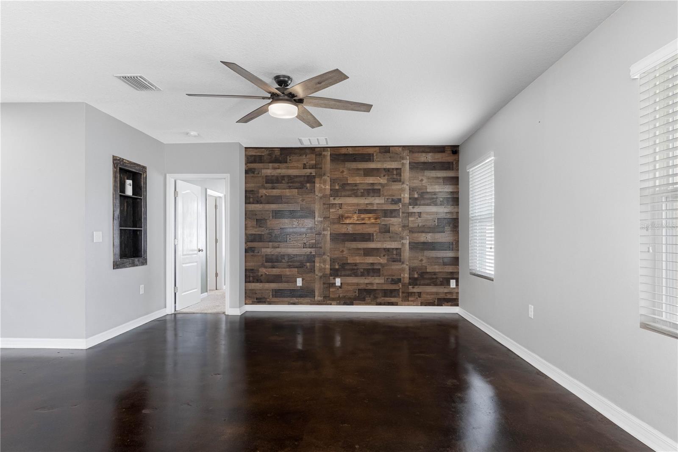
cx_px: 339
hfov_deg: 84.0
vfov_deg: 61.9
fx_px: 377
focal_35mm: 20
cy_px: 226
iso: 1600
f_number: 8
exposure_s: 1/10
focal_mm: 20
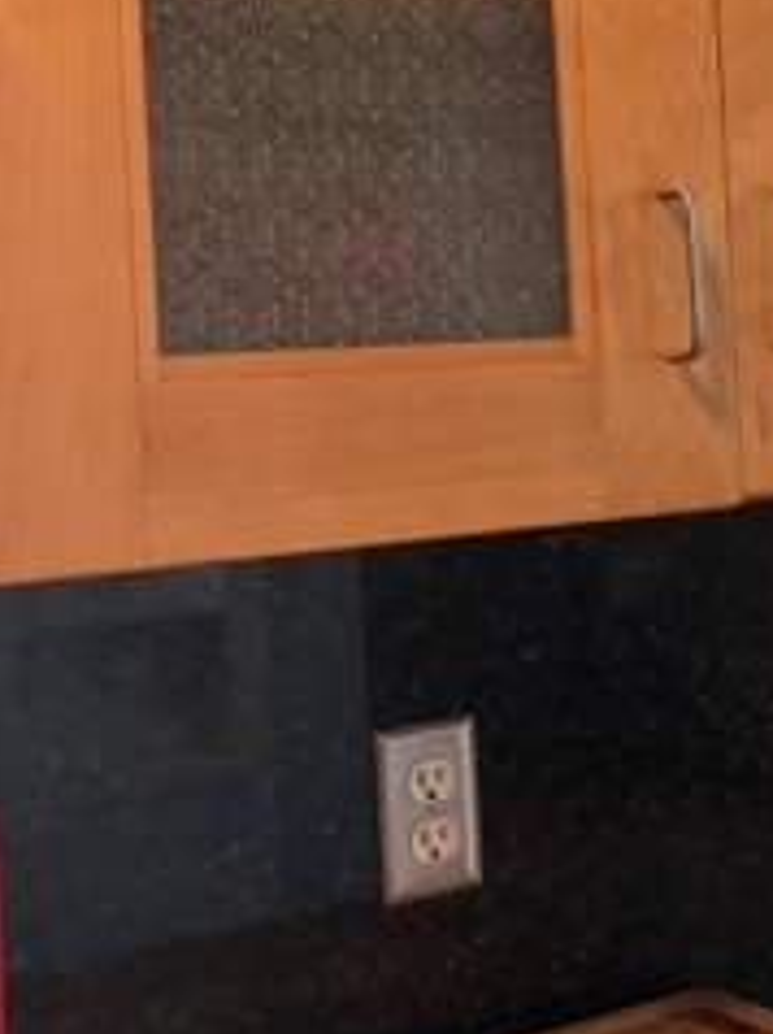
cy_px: 382
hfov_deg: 19.5
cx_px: 968
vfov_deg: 27.7
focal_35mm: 70
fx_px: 2088
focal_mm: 5.96
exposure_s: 1/120
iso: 125
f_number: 1.6
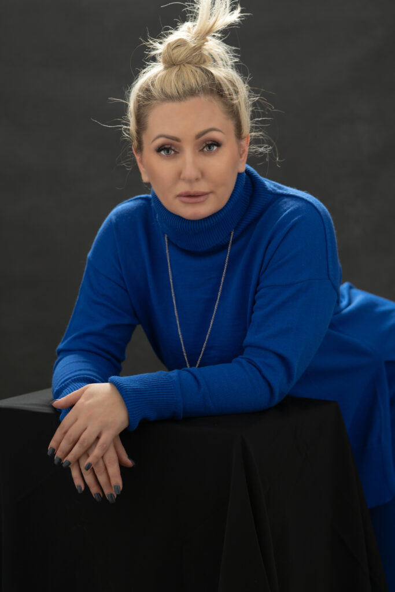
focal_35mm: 88
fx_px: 1448
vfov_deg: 23.1
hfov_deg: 15.5
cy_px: 296
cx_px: 198
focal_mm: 88
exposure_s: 1/160
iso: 100
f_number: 2.8
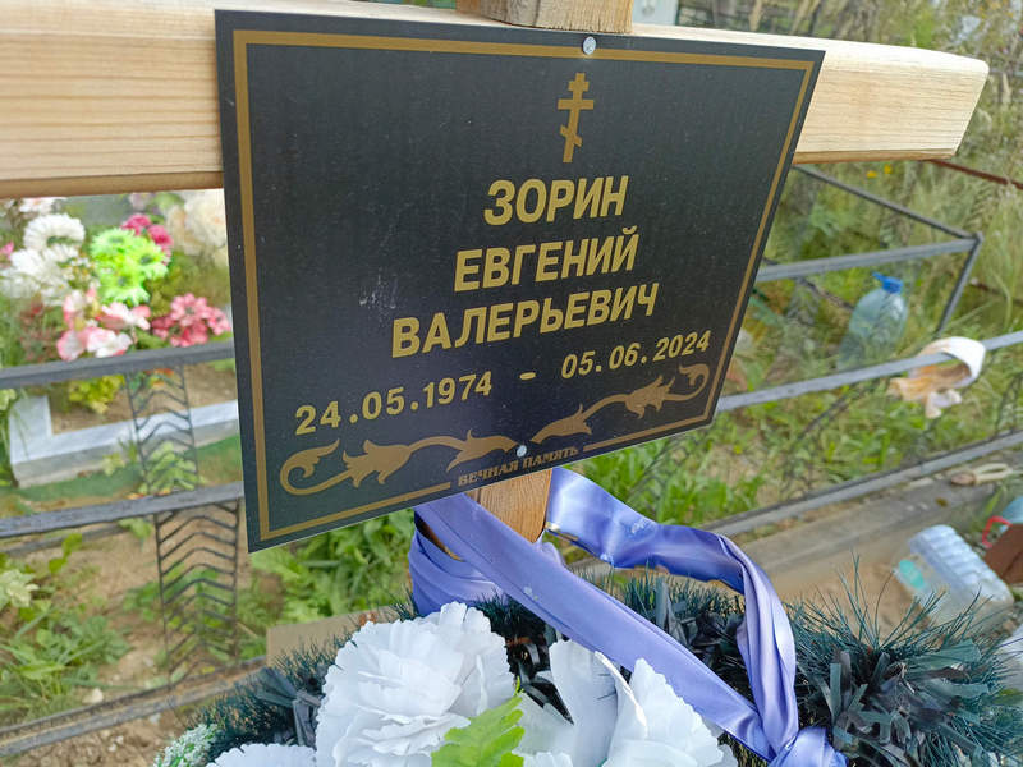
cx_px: 512
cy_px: 384
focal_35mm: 25
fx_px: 739
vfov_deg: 54.9
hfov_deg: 69.4
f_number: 1.69
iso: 112
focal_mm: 4.76
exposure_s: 1/331
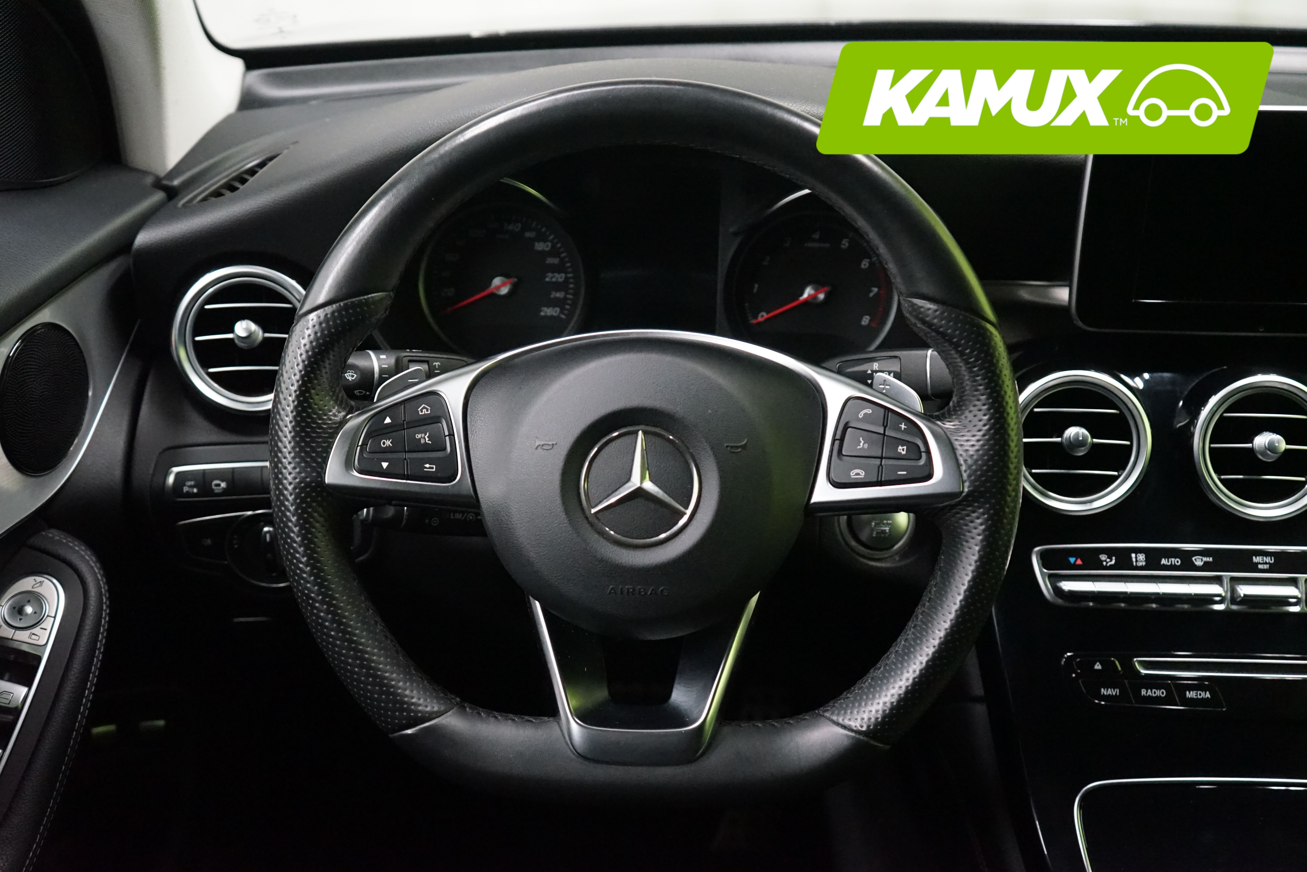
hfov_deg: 51.9
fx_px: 1343
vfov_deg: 35.9
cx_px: 654
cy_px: 436
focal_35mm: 37
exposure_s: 1/50
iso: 6400
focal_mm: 37
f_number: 4
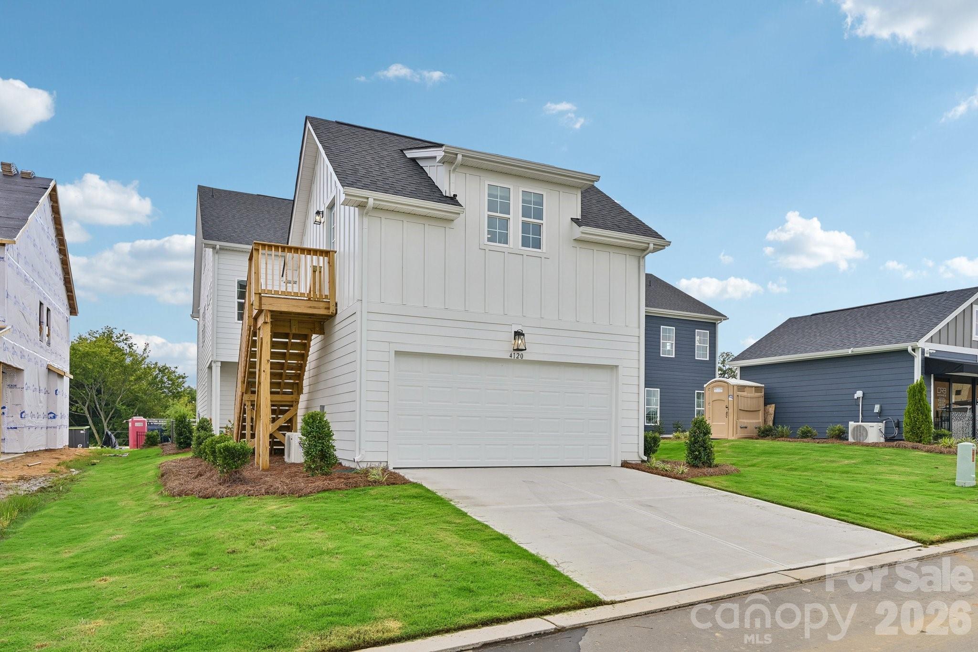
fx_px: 652
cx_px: 489
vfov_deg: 53.1
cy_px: 326
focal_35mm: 24
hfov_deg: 73.7
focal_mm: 24
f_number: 8
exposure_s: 1/250
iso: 100
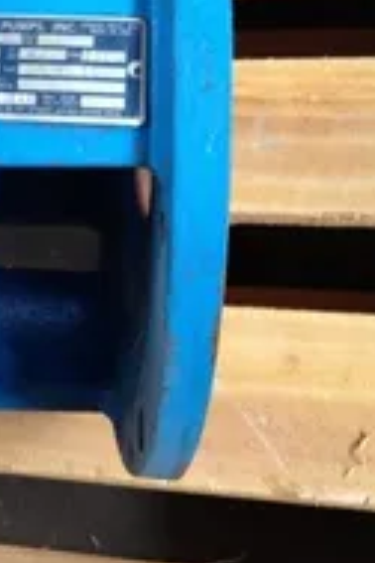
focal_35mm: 77
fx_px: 1203
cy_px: 122
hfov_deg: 17.0
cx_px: -68
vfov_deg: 25.9
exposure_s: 1/20
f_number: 2.4
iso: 125
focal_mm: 4.28
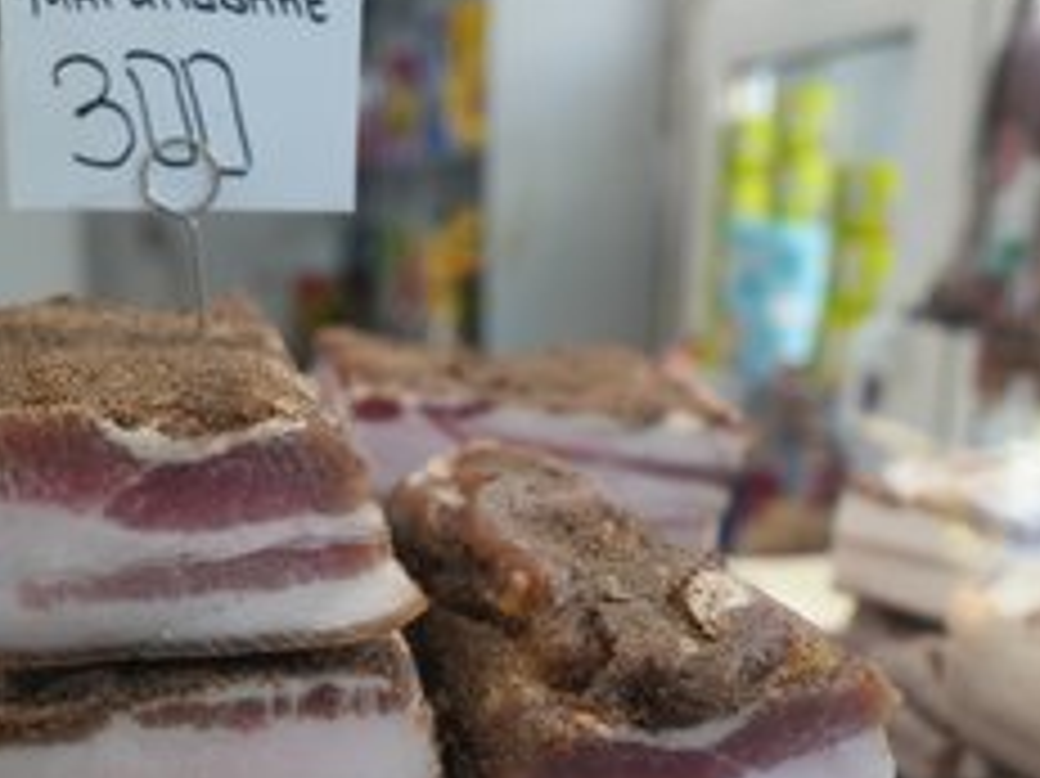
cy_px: 497
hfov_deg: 45.9
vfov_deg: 35.7
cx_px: 320
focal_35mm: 40
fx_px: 1201
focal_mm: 24
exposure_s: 1/60
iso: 640
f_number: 4
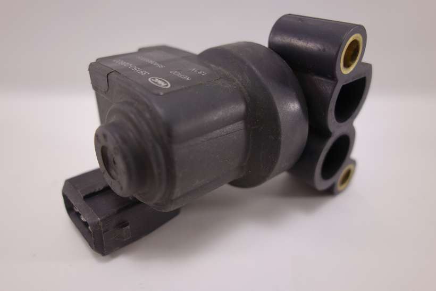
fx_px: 339
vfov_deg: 46.4
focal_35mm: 28
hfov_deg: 65.5
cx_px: 218
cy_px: 146
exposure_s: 1/100
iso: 125
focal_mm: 10.4
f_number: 2.5
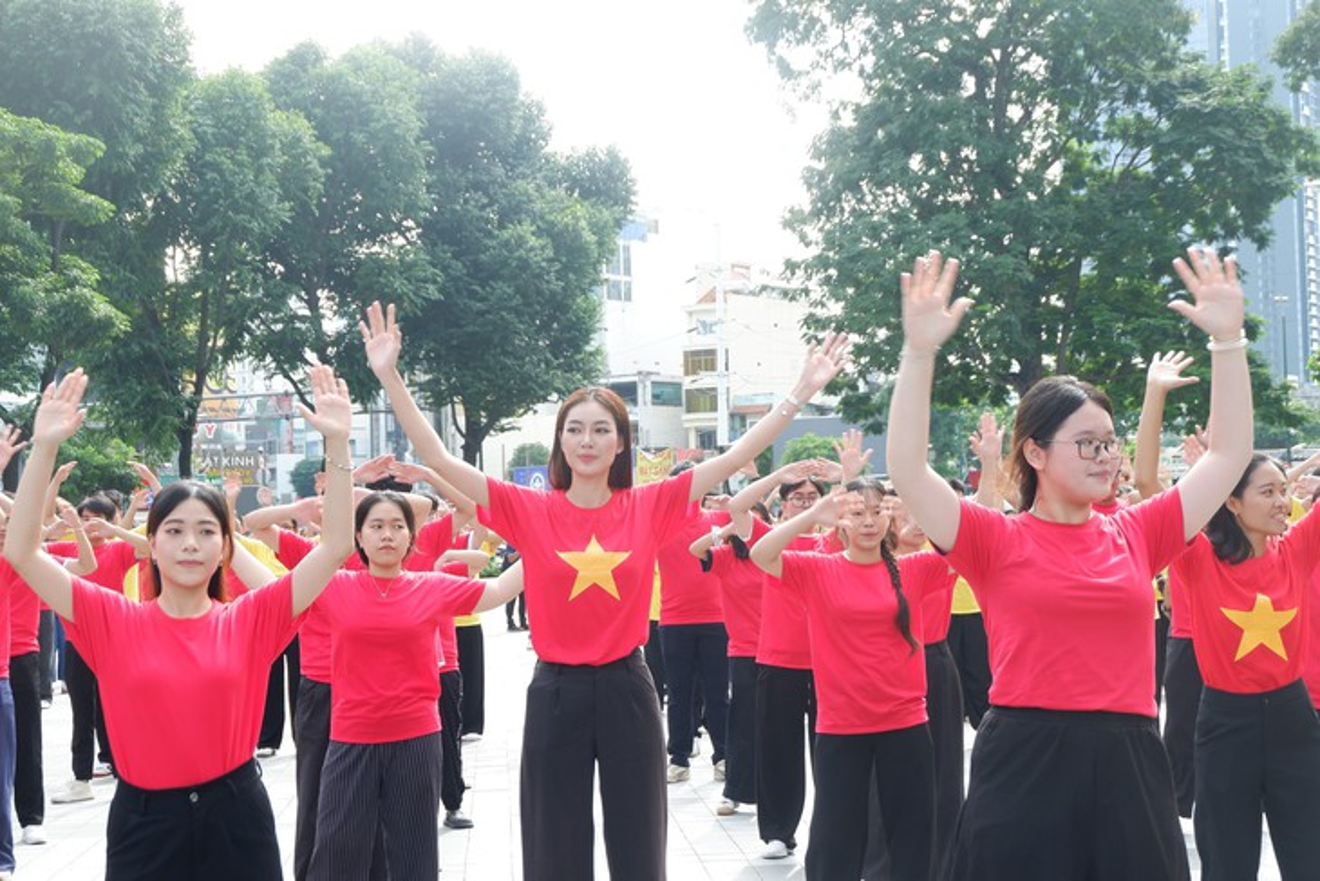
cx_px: 660
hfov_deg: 31.0
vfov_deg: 20.9
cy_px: 440
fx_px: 2384
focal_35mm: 65
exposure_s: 1/150
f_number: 6.4
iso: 200
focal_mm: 43.4
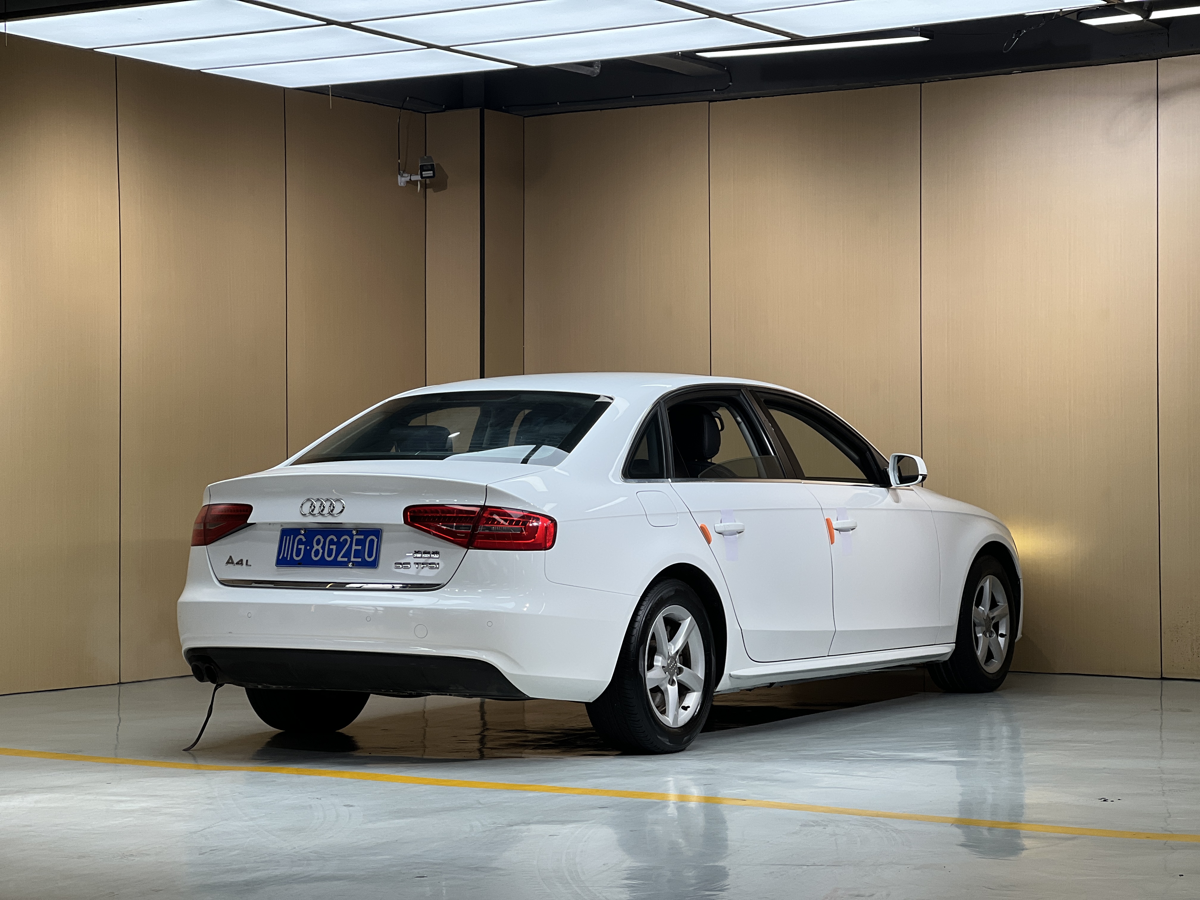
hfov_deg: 25.3
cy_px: 450
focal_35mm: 77
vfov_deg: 19.1
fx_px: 2669
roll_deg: +0.0
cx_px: 600
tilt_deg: +0.9
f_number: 2.8
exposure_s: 1/100
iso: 50
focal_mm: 9
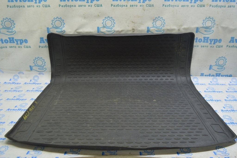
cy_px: 79
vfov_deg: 43.5
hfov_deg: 62.0
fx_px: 197
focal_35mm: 30
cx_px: 118
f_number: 5.6
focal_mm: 20
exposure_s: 1/20
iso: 400
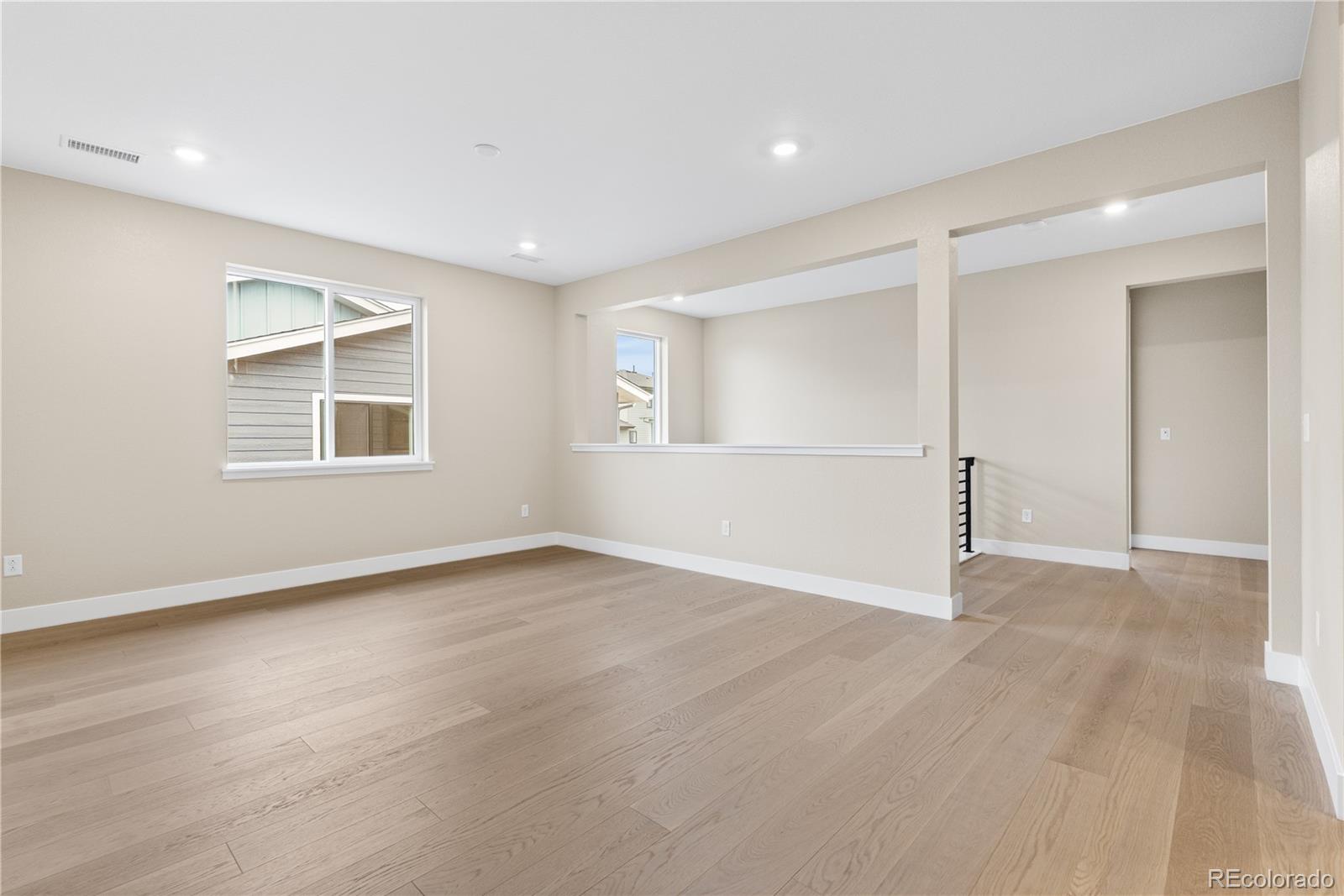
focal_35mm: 16
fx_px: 597
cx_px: 672
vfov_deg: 73.8
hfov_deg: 96.7
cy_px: 448
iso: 400
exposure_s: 1/5
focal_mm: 16
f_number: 8
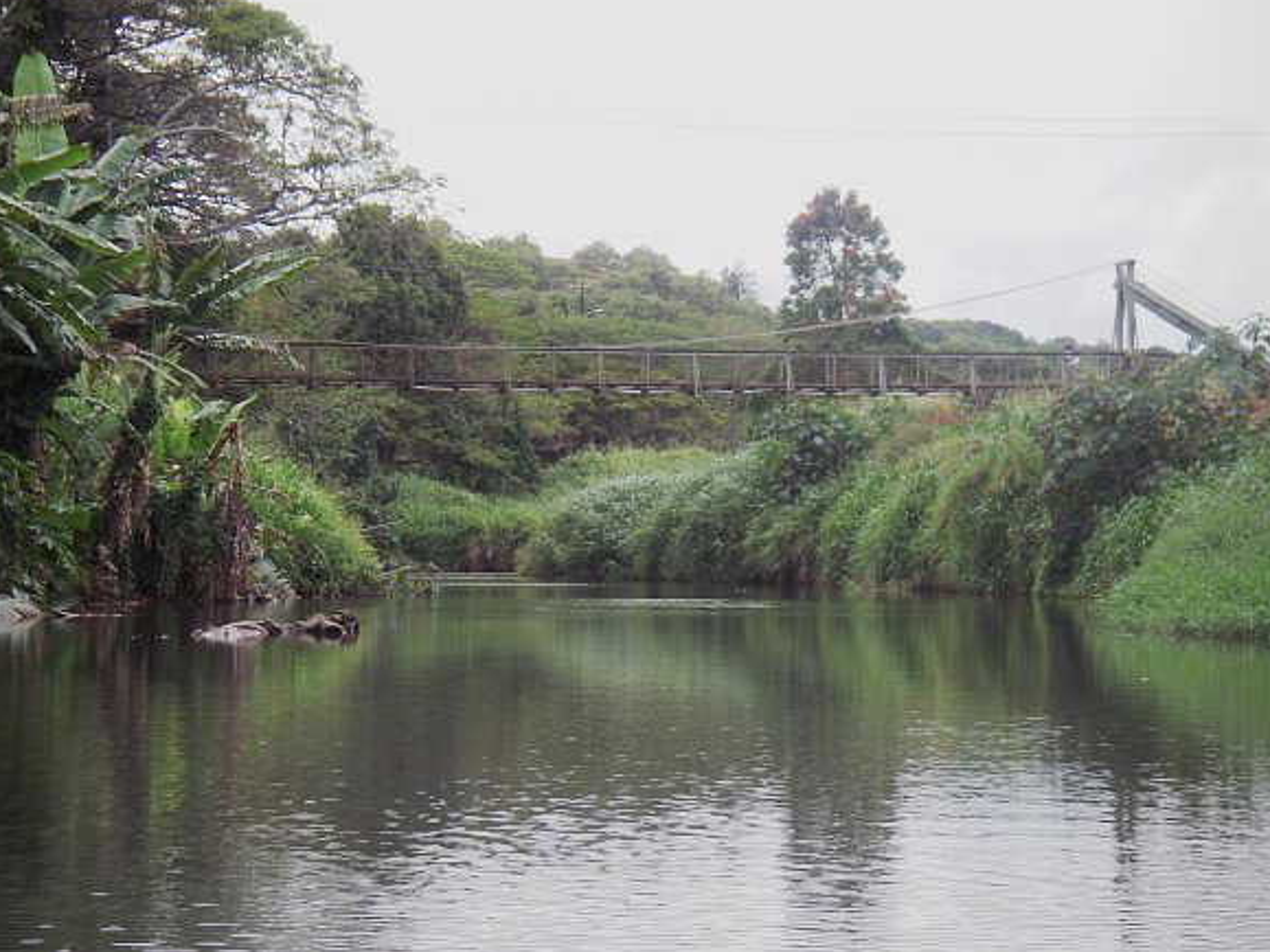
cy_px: 461
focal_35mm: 86
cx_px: 649
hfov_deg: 22.8
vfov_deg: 17.2
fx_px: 3155
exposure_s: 1/200
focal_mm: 13.8
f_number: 3.9
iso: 100
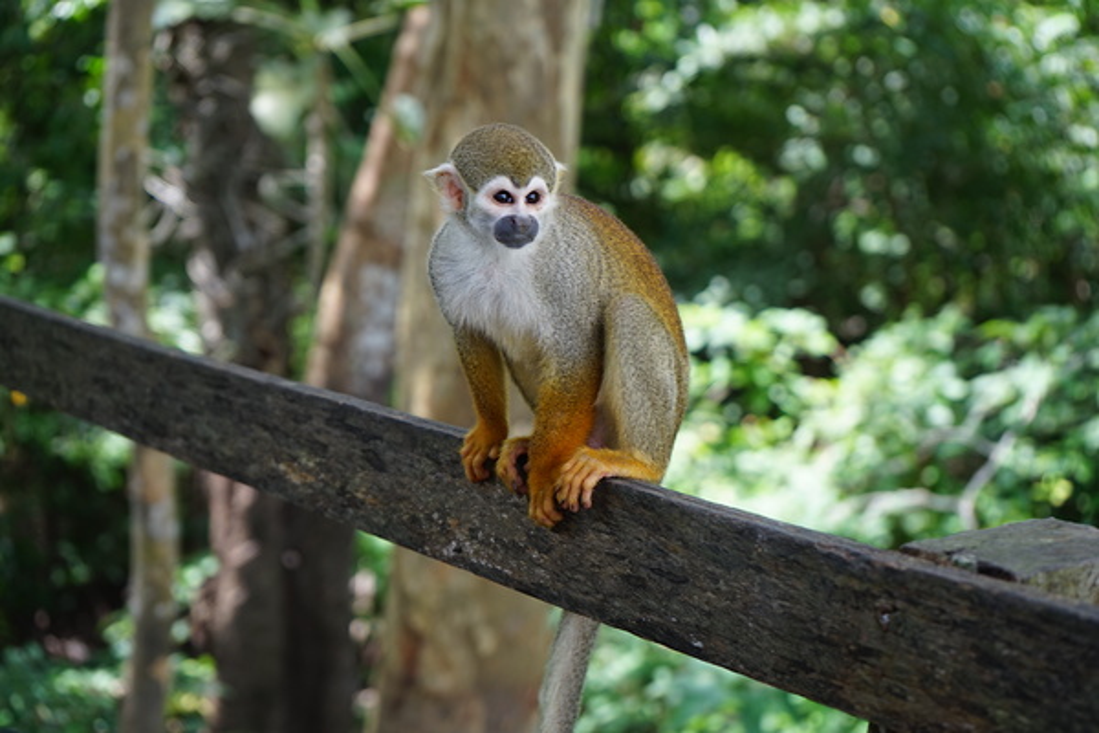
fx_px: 2137
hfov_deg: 28.8
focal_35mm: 70
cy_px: 366
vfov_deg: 19.5
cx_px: 550
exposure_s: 1/80
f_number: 5.6
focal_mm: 70
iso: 200
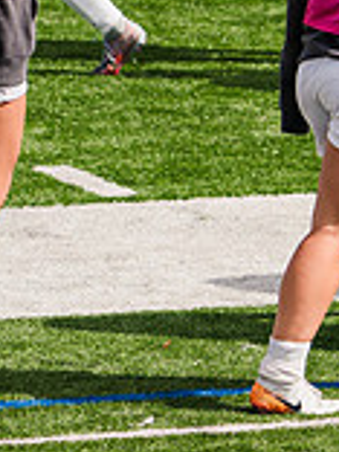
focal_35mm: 778
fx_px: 10159
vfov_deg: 2.5
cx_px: 84
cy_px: 120
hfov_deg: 1.9
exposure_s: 1/1600
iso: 250
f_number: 5.6
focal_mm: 218
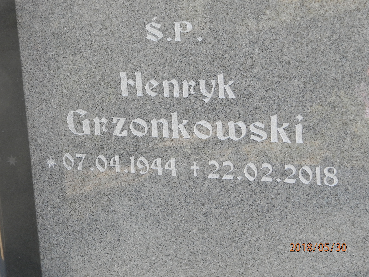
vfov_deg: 18.0
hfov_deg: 23.8
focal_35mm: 82
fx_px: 874
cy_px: 138
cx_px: 184
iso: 200
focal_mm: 14.6
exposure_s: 1/125
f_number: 4.2
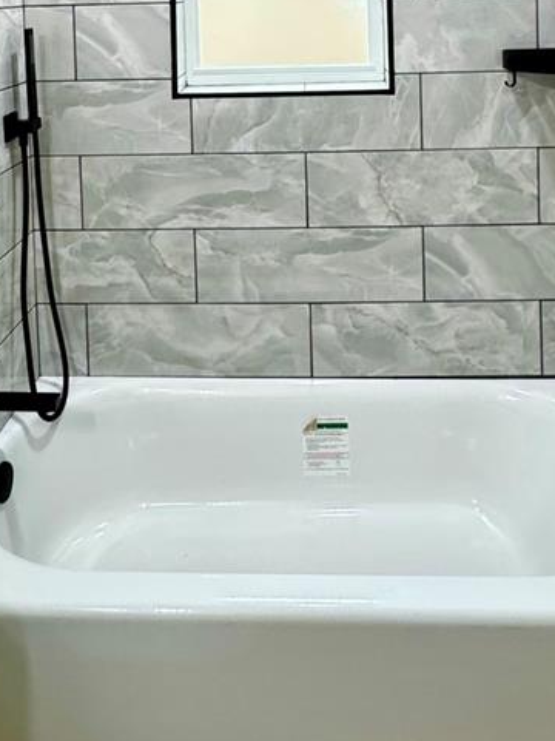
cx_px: 278
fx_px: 748
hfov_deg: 40.7
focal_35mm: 35
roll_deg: +1.9
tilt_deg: -2.5
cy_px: 19
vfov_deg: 45.4
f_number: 2.2
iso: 250
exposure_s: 1/60
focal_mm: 2.22
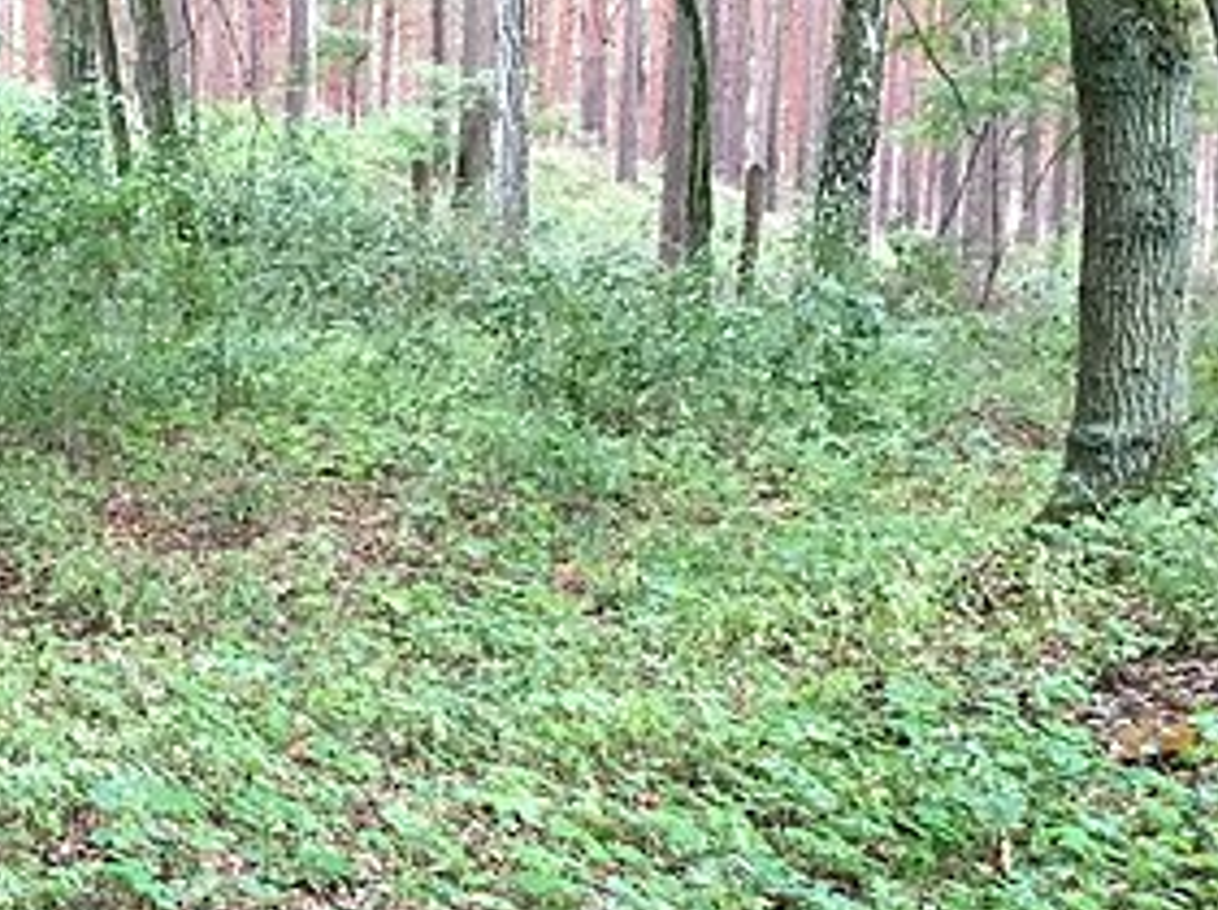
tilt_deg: -8.7
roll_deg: -2.0
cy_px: 834
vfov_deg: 15.7
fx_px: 3268
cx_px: 199
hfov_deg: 20.8
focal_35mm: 93
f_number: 2.2
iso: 160
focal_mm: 4.15
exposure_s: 1/33
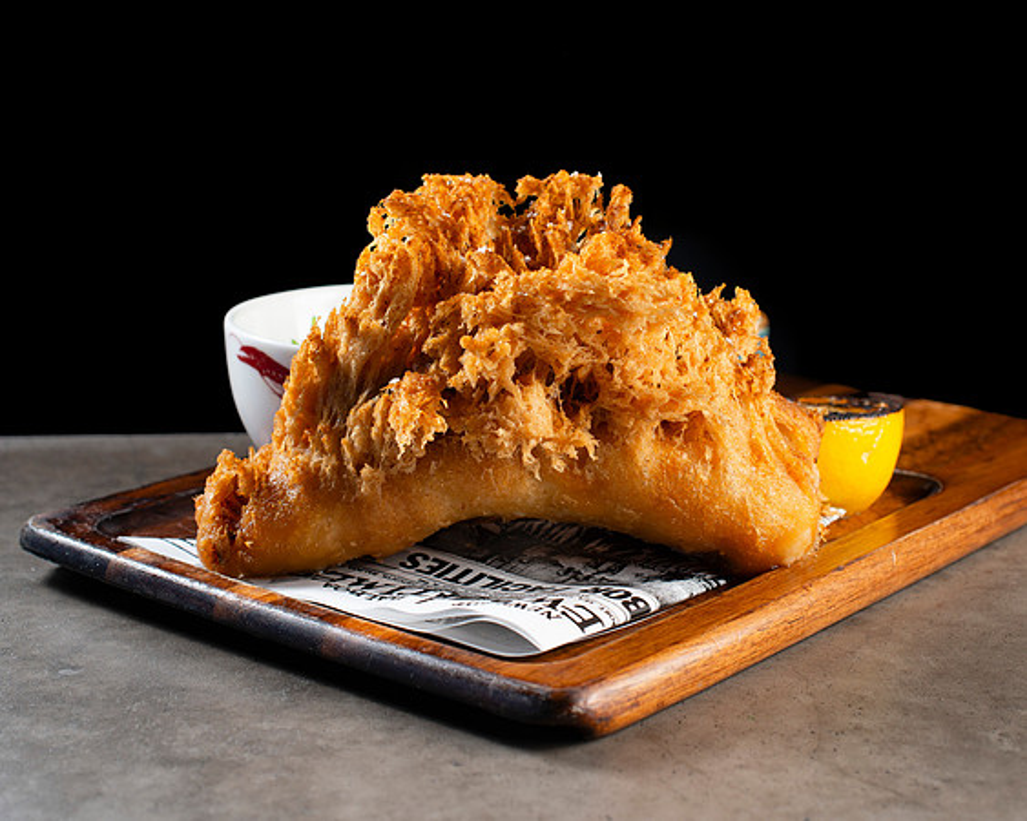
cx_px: 544
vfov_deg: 24.0
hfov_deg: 29.7
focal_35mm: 64
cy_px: 406
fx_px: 1934
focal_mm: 50
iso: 200
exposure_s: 1/200
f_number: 6.3
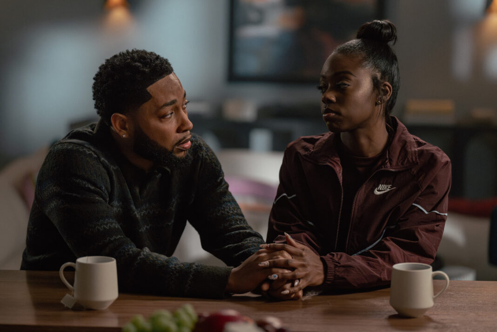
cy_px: 166
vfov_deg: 12.7
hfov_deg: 18.9
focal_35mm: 108
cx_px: 248
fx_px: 1491
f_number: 2.8
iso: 5000
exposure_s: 1/200
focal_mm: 108
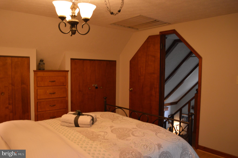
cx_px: 119
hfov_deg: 67.4
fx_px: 178
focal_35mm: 27
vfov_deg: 47.8
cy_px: 79
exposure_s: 1/60
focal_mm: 18
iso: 800
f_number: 3.5
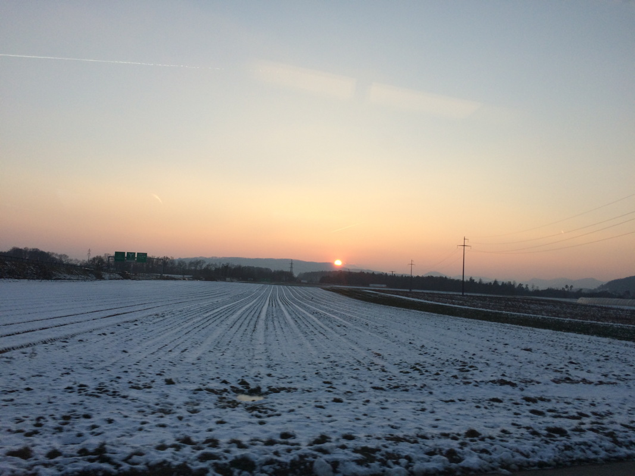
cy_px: 238
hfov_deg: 61.7
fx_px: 532
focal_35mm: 29
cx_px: 318
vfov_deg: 48.2
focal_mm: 4.15
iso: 32
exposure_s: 1/562
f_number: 2.2
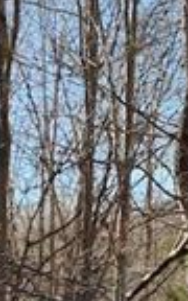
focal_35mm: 147
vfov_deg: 13.2
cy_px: 485
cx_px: -115
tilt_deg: -6.3
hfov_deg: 8.7
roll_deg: -0.9
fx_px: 1205
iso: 25
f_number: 1.8
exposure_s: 1/412
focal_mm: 4.25
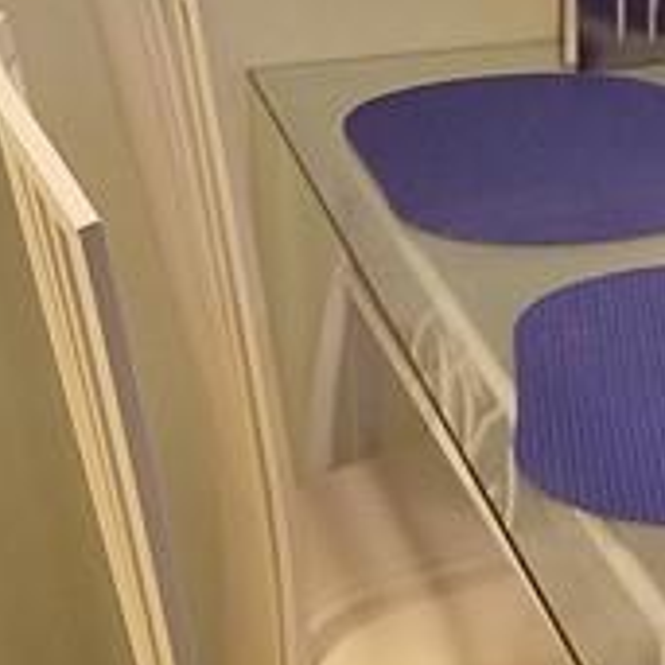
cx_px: 669
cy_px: -70
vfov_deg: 12.0
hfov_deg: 12.1
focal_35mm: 143
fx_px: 3108
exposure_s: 1/24
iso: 160
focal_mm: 4.25
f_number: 1.7
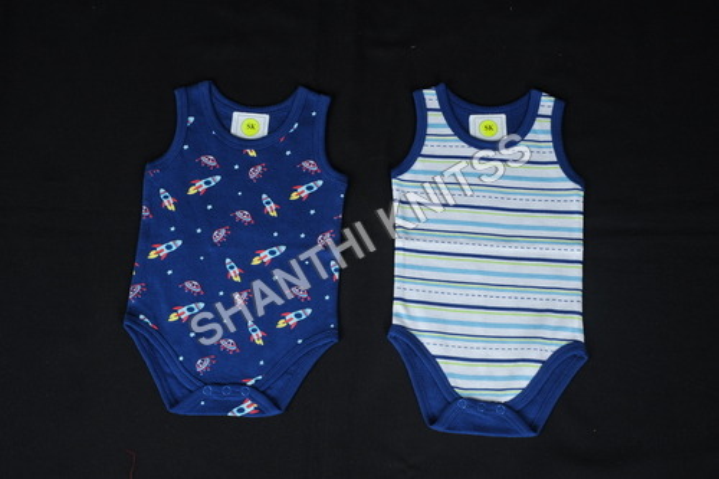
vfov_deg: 21.9
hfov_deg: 32.4
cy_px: 240
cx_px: 360
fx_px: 1238
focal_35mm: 62
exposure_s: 1/160
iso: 250
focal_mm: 62
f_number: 20
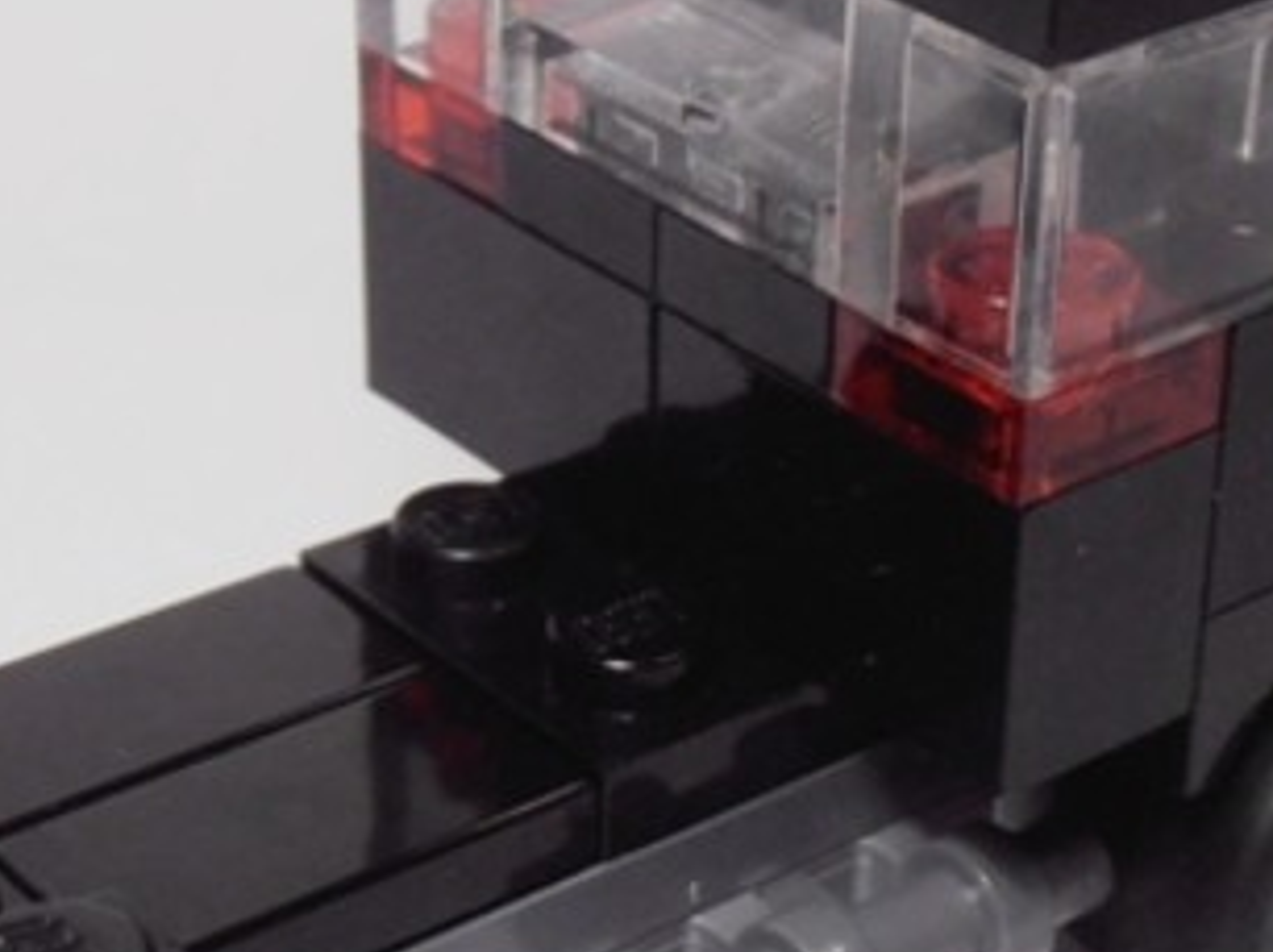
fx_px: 4005
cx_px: 686
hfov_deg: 18.1
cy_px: 488
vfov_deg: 13.6
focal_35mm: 109
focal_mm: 6.61
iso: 80
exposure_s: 1/40
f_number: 3.9
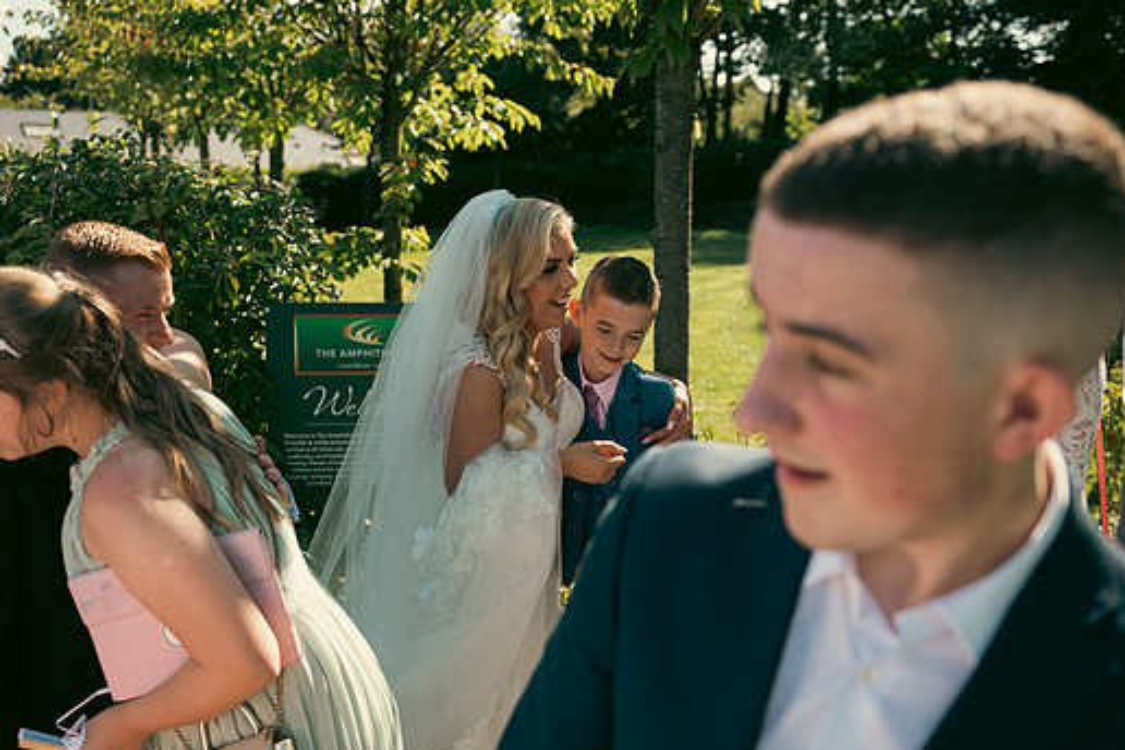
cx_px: 528
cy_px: 400
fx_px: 1125
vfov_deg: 36.9
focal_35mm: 36
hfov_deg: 53.1
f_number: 3.5
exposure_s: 1/1600
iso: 250
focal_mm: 32
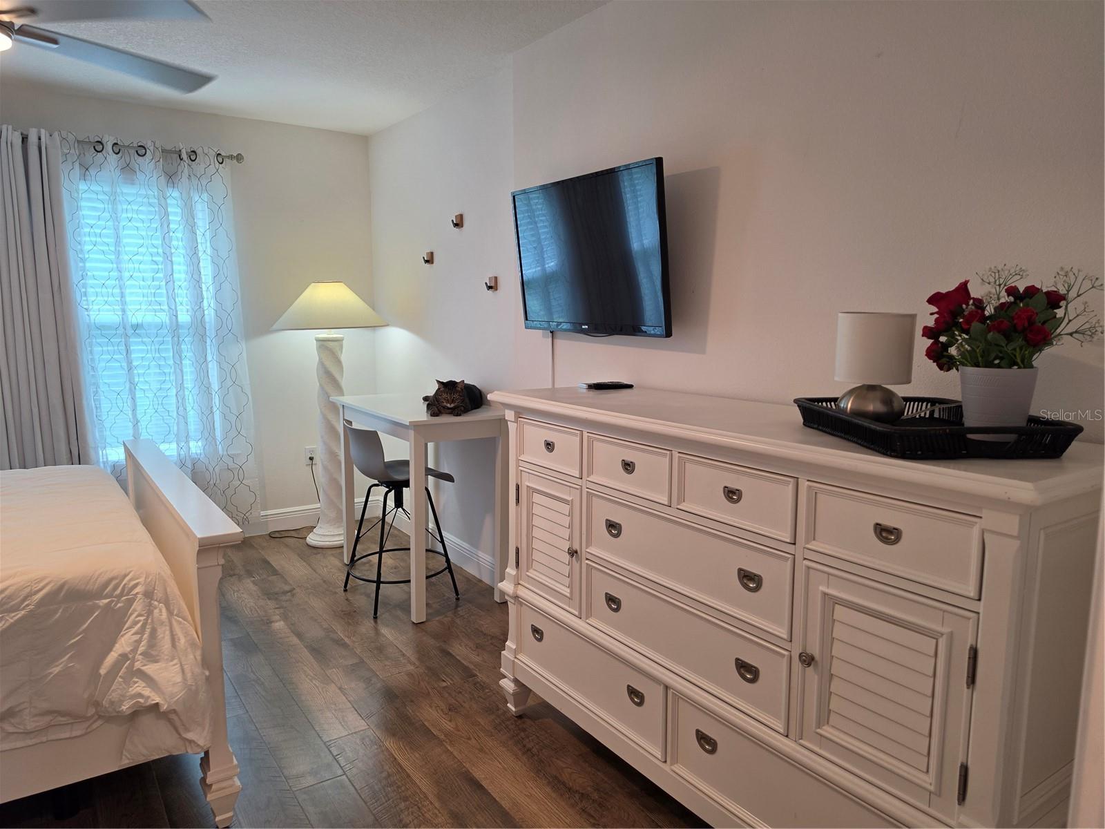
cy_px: 414
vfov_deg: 58.9
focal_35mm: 23
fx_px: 734
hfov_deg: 73.9
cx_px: 552
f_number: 1.4
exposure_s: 1/120
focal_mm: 6.5
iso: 80
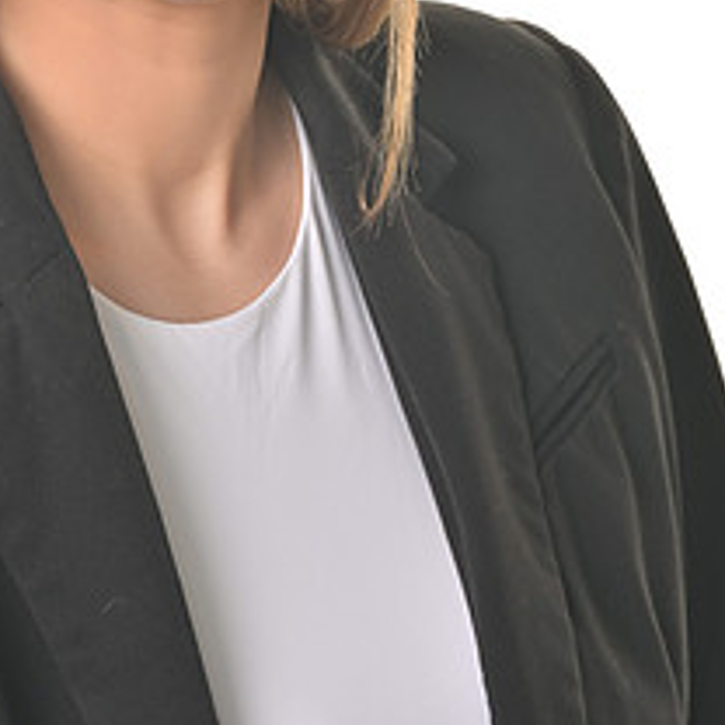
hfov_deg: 6.7
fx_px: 6185
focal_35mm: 261
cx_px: 146
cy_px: 94
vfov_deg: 6.7
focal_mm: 110
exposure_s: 1/160
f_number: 9
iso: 200
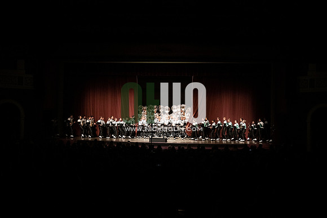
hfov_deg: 50.7
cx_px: 164
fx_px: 345
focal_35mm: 38
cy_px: 109
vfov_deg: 35.1
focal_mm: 38
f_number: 4
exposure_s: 1/500
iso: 8000
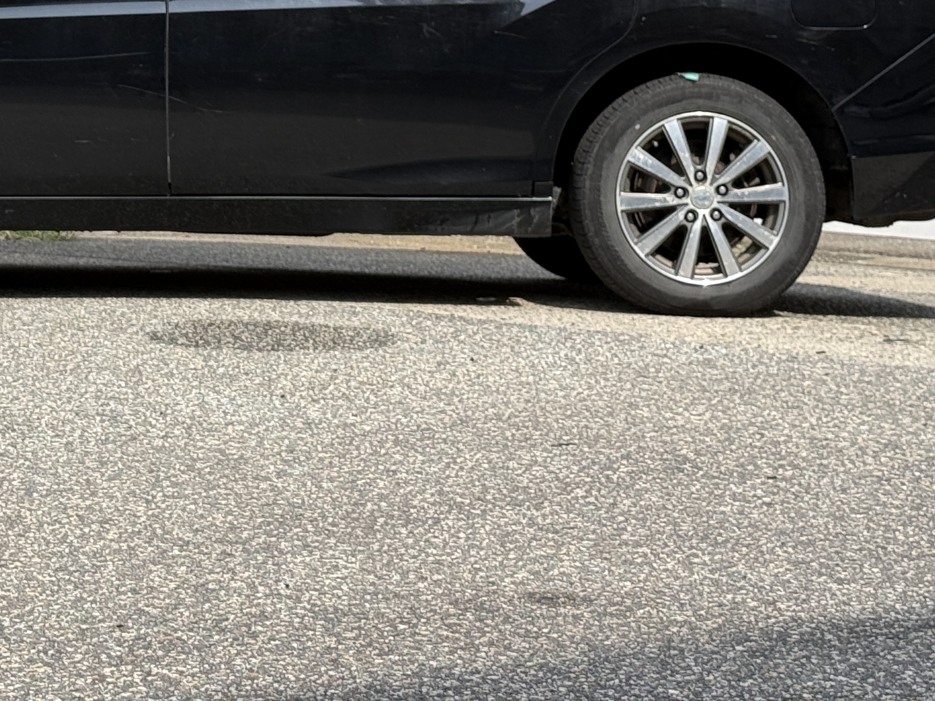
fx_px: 2863
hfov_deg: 18.3
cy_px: -72
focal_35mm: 106
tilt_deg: +1.8
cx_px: 143
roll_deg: -0.1
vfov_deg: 13.7
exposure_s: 1/2342
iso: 64
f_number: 1.78
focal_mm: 6.76
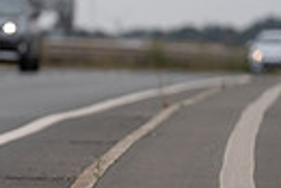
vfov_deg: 1.5
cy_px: 126
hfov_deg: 2.3
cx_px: -324
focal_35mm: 892
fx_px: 6970
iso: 100
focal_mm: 200
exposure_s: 1/800
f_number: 3.5
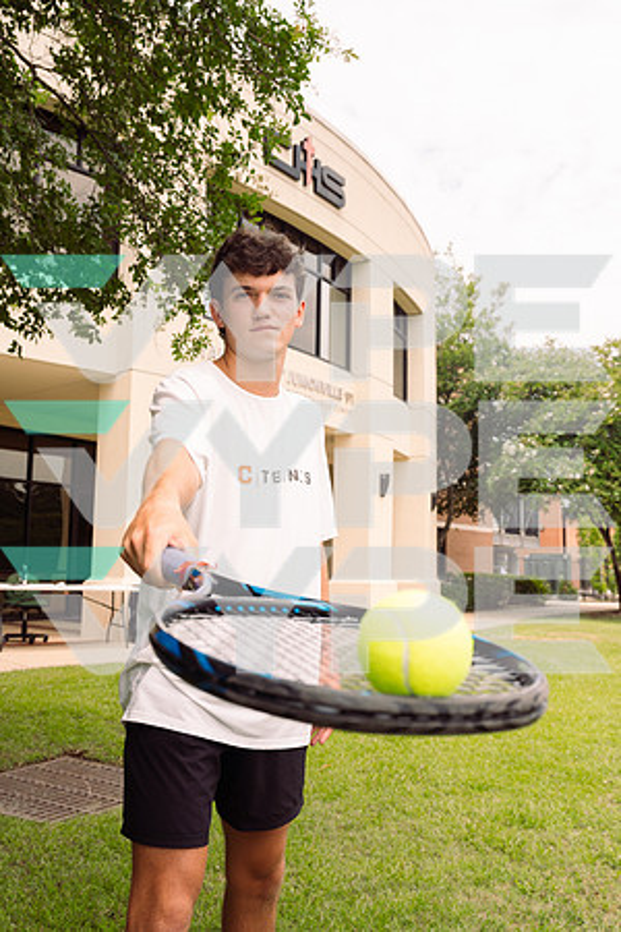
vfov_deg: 54.4
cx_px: 310
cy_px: 466
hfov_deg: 37.9
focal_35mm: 35
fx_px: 906
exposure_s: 1/200
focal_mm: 35
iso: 100
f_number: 7.1
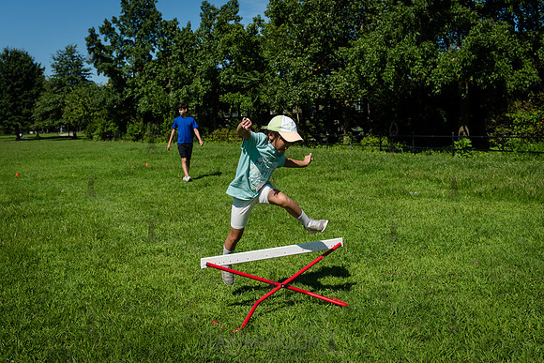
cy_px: 197
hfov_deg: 44.1
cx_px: 271
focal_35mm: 44
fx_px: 671
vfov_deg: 30.3
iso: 200
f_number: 3.5
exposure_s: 1/2500
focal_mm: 35
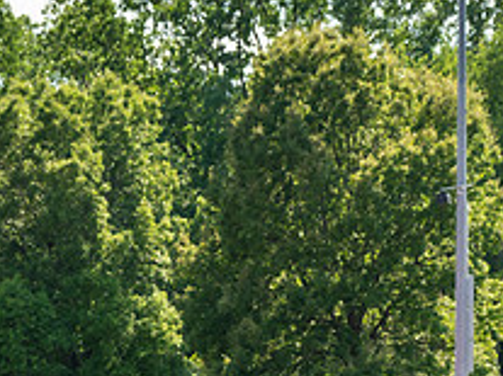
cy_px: 420
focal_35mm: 186
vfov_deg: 7.9
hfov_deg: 10.6
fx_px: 2701
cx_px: 326
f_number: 7.1
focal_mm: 46
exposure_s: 1/400
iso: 200
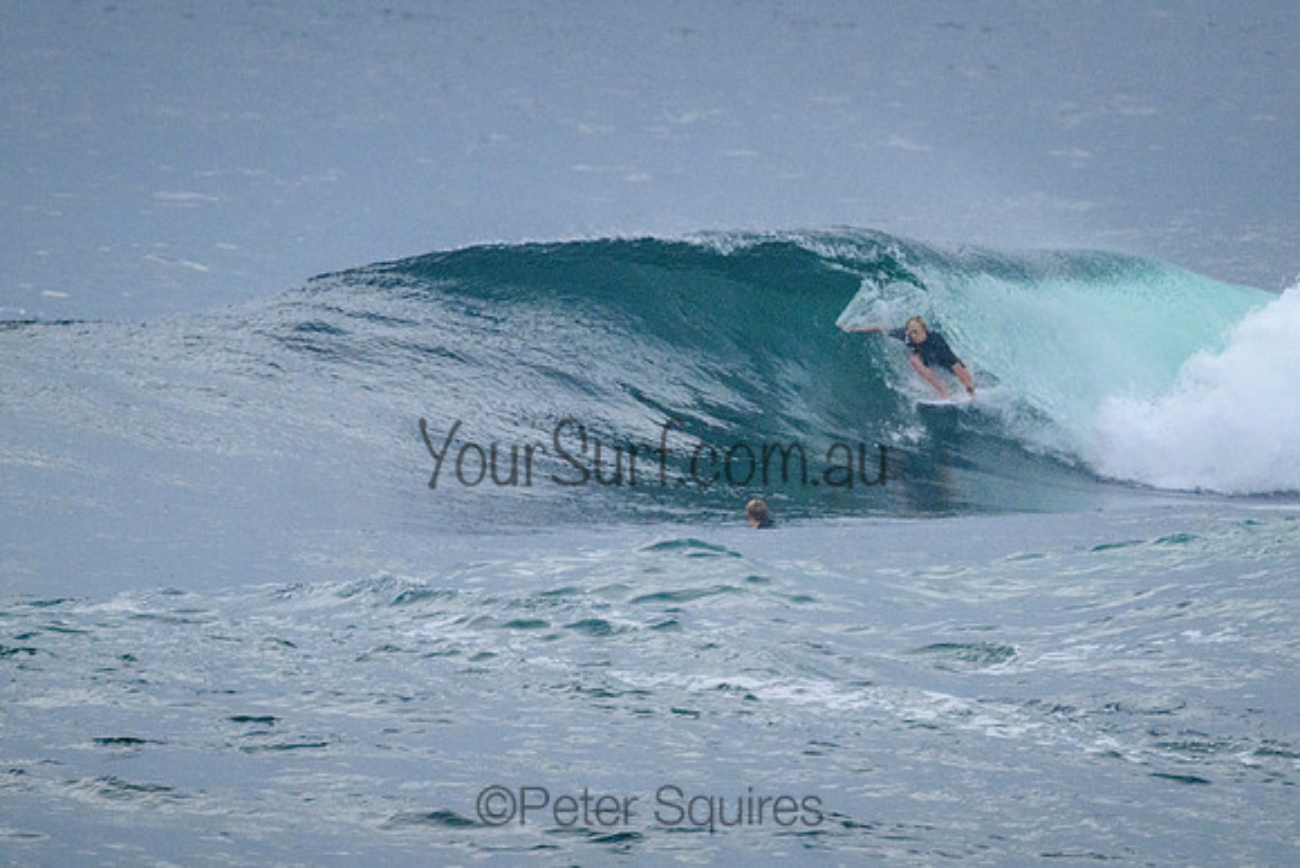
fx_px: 39719
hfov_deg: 1.9
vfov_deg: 1.3
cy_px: 387
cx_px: 782
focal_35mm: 1100
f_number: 11
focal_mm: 800
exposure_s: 1/2000
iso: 3600
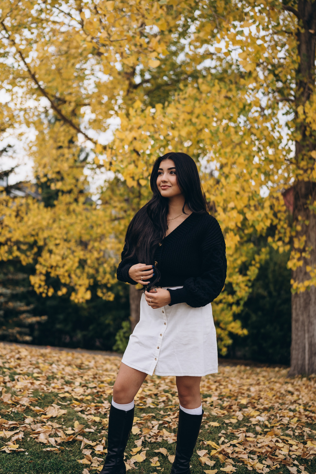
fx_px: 461
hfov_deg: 37.9
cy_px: 237
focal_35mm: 35
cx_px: 158
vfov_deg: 54.4
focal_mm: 35
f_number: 1.6
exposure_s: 1/2000
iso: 100
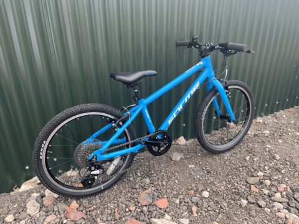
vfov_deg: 53.1
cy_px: 112
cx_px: 150
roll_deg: -0.1
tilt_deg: -22.6
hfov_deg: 67.3
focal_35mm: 26
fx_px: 225
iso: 50
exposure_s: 1/537
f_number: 1.6
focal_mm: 5.1
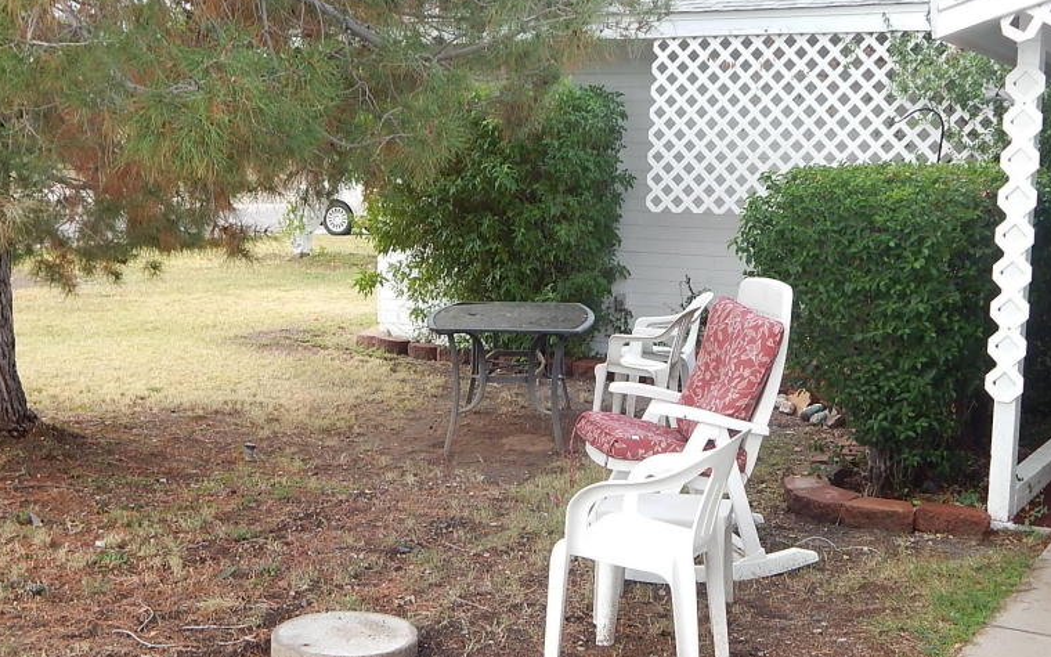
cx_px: 526
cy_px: 379
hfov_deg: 40.3
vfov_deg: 25.8
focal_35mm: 50
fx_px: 1432
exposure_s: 1/125
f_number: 3.3
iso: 125
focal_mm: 6.1
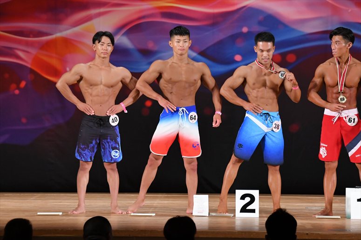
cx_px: 180
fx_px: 2255
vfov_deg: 6.1
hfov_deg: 9.2
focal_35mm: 225
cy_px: 120
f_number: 5.6
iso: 3200
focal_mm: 150
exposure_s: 1/400
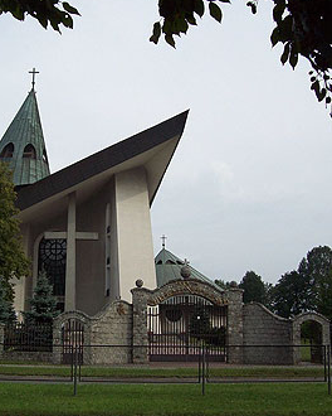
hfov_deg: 30.9
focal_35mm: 48
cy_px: 204
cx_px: 84
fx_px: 590
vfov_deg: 38.8
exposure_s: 1/632
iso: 80
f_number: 4.8
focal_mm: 6
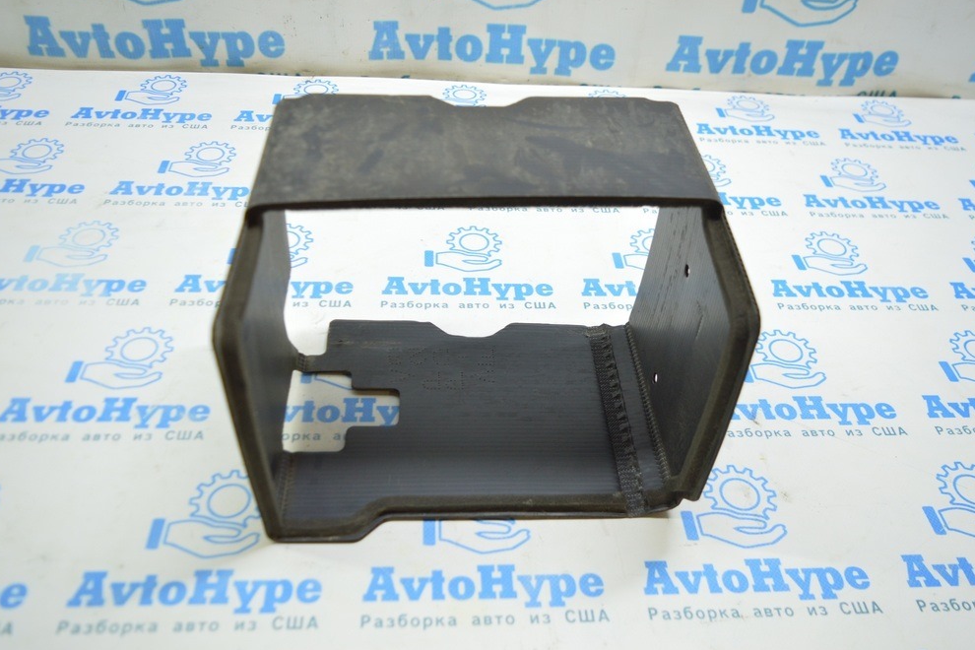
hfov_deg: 60.3
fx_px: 840
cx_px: 481
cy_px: 325
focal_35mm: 31
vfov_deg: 42.3
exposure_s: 1/40
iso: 400
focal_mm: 20
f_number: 3.5
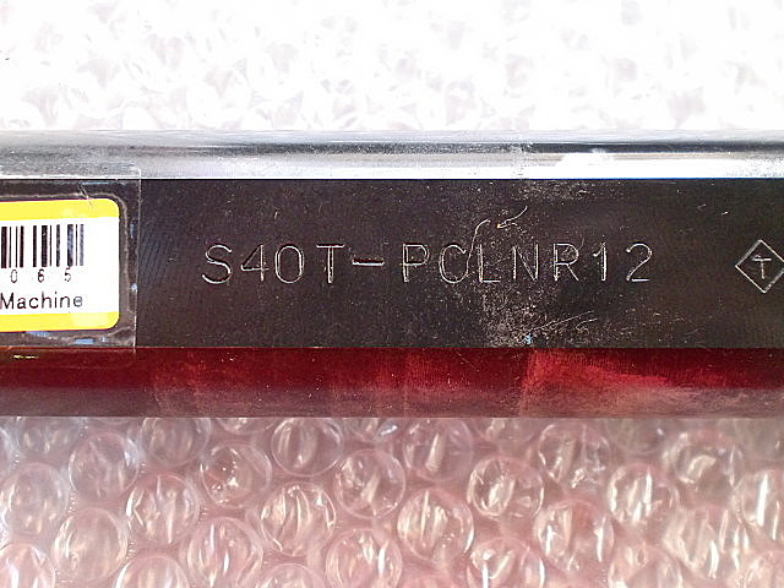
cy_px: 294
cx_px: 392
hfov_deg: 52.6
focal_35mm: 35
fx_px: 793
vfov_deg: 40.7
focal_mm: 6.3
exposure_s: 1/60
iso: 320
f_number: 3.1
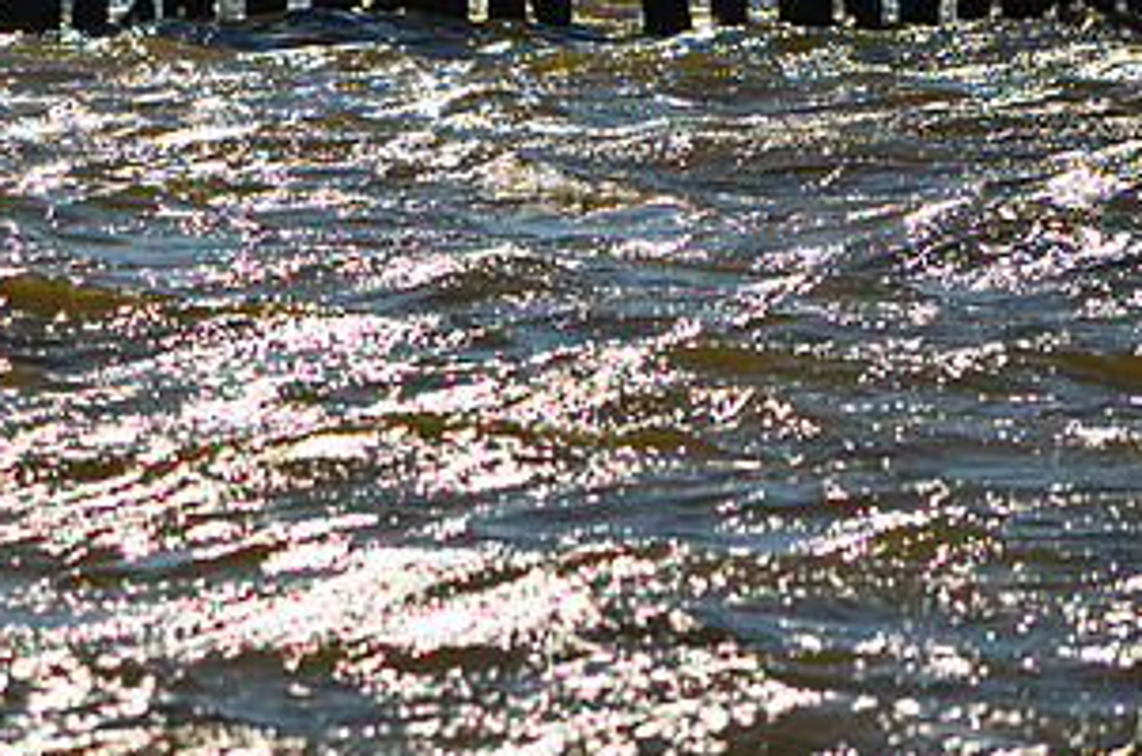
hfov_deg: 2.4
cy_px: 265
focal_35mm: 864
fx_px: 27350
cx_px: 79
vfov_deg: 1.6
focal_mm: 300
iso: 100
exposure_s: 1/1000
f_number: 5.6
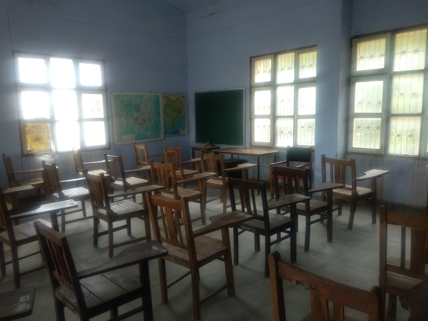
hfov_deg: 67.3
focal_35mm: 26
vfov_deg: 53.1
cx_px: 214
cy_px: 160
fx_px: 321
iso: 160
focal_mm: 3.81
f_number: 2.2
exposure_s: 1/50
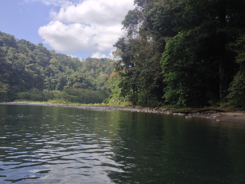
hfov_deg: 52.6
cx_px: 122
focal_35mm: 35
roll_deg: -1.5
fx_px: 248
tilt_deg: -2.6
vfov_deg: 40.7
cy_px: 92
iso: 50
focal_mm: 4.28
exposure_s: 1/690
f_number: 2.4
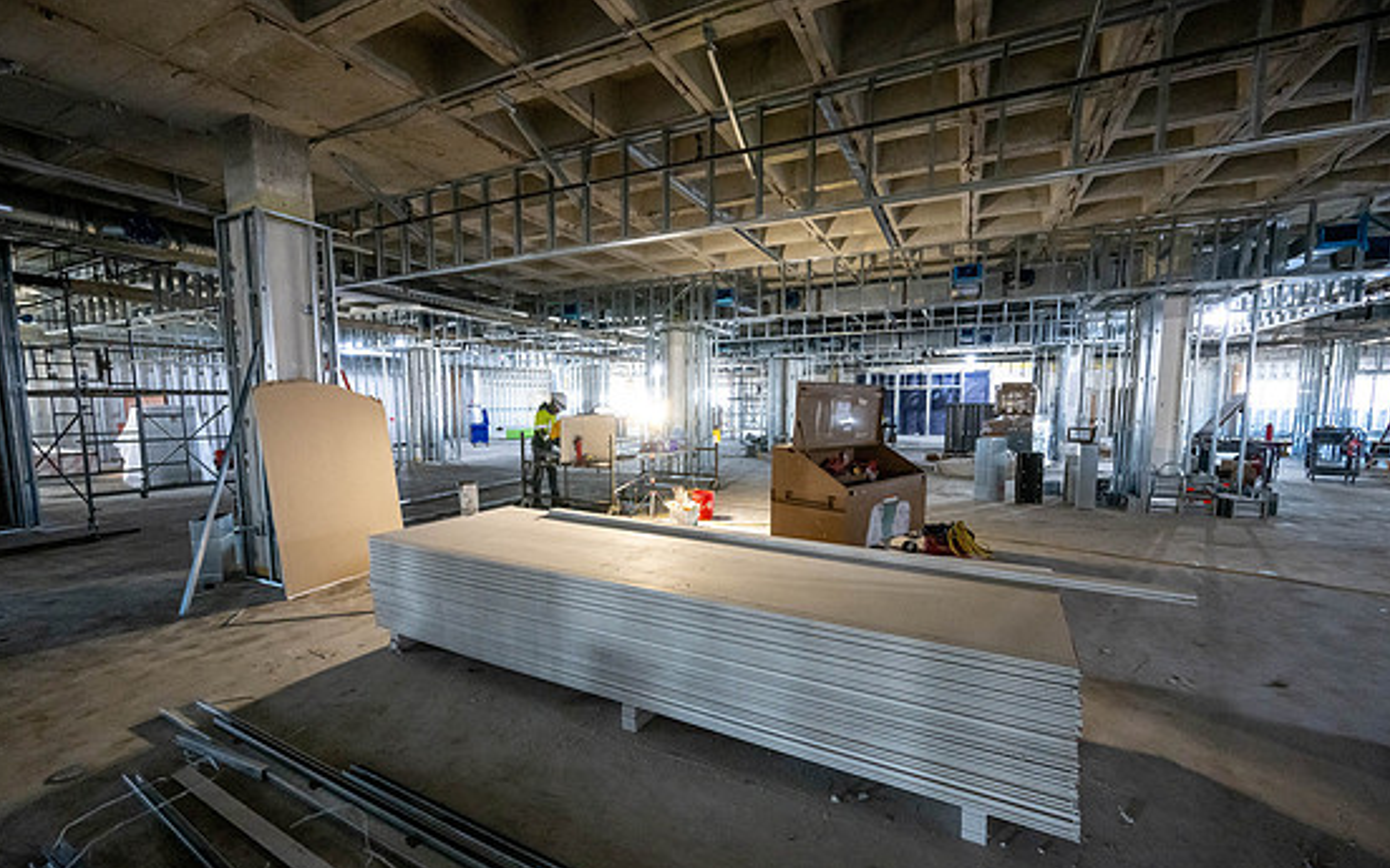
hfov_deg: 101.4
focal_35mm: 15
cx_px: 677
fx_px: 568
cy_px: 464
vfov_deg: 74.7
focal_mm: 14
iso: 3200
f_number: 5.6
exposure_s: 1/125
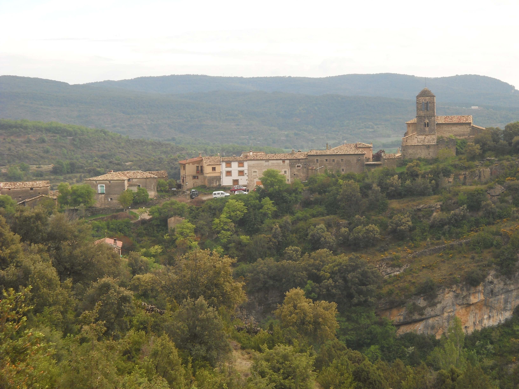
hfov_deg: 18.5
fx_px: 1589
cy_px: 194
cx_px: 260
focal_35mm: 106
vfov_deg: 14.0
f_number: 5.3
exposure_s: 1/125
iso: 80
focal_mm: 17.48
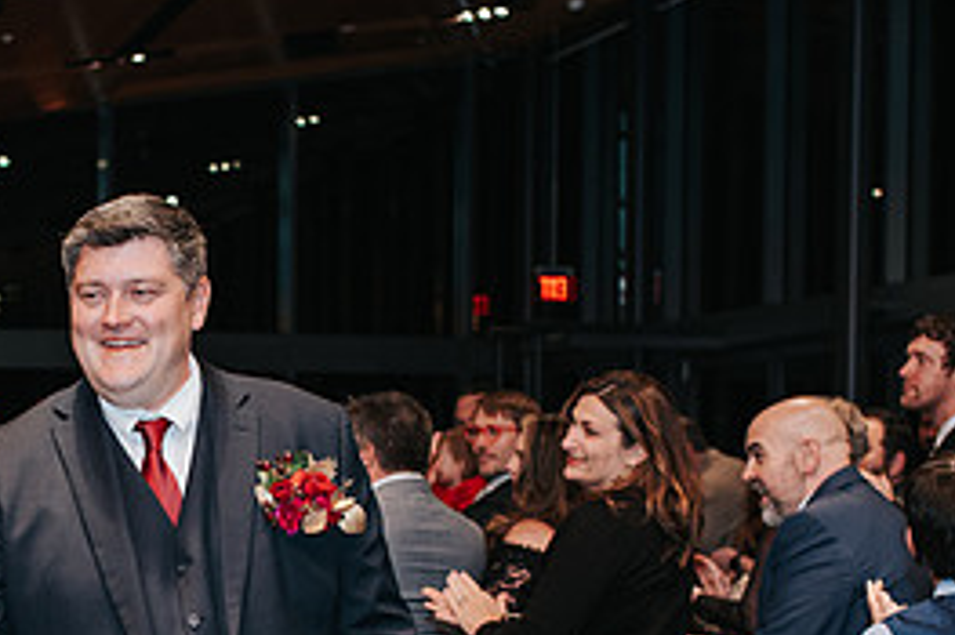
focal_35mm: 84
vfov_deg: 15.9
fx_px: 2227
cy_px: 626
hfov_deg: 23.5
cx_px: 78
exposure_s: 1/200
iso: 1000
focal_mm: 35
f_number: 2.8
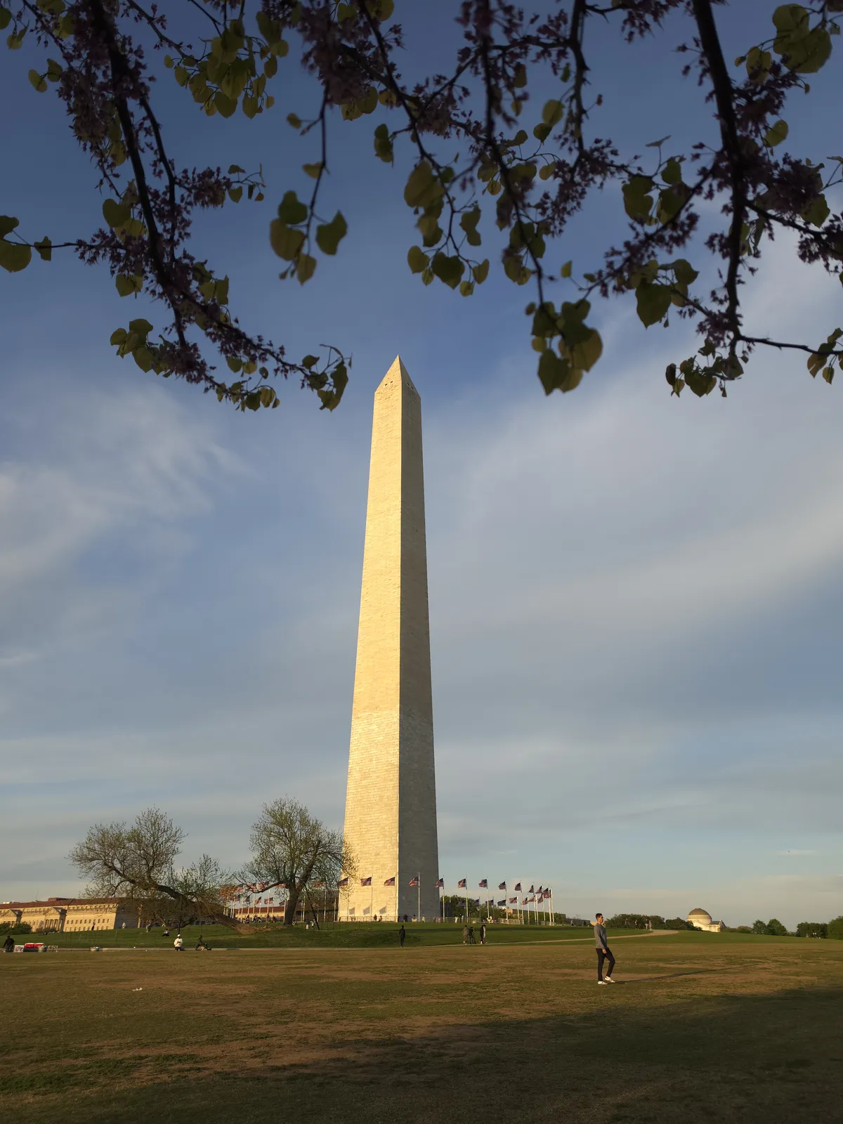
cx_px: 422
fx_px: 747
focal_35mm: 23
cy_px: 562
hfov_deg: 58.9
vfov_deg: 73.9
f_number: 1.4
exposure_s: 1/246
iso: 10
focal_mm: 6.5
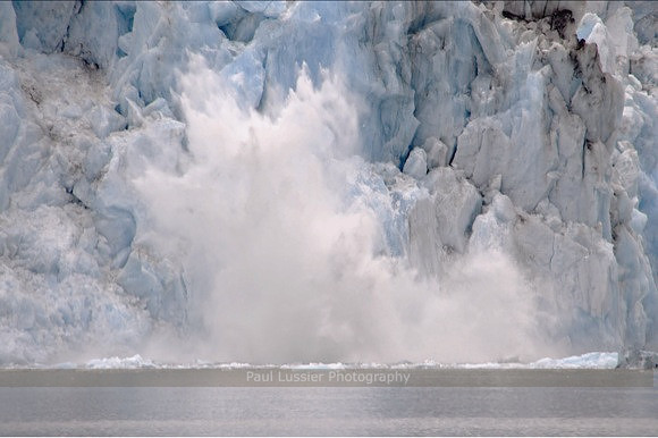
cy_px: 219
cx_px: 329
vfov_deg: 3.4
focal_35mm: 405
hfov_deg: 5.1
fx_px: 7398
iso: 400
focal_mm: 270
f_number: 11
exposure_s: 1/125
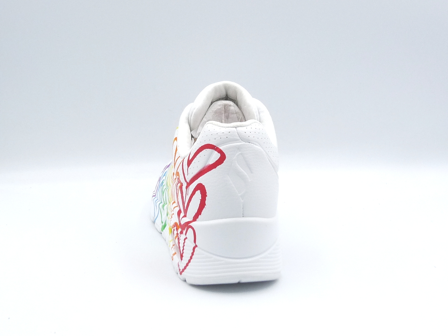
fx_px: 660
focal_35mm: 51
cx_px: 224
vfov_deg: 28.6
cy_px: 168
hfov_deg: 37.5
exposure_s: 1/200
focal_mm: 5.2
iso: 100
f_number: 5.6
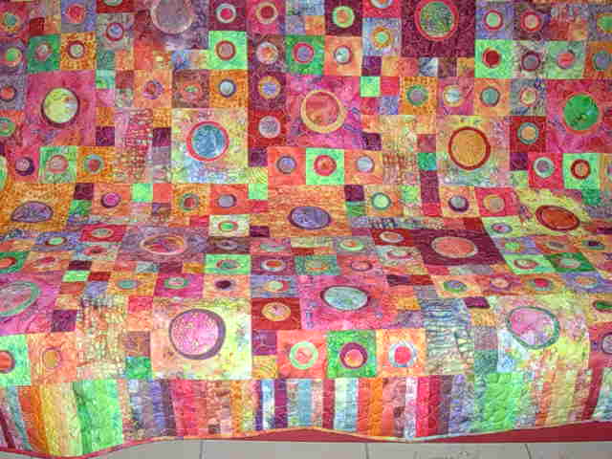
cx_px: 306
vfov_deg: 32.2
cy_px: 230
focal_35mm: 45
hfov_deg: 42.1
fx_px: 796
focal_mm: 6.7
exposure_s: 1/64
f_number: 2.9
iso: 70
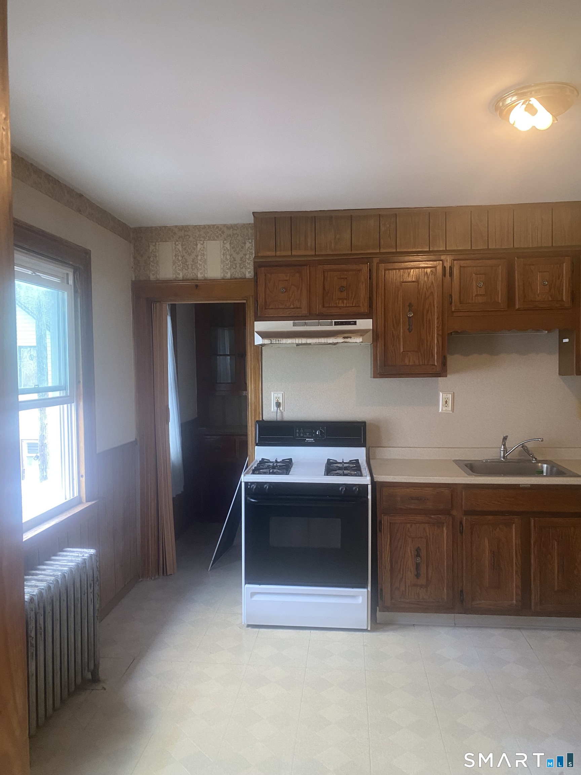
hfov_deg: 53.1
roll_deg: +0.5
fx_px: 582
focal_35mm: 26
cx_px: 290
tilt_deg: -2.8
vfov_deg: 67.3
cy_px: 388
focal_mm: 4.25
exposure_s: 1/60
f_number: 1.8
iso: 160
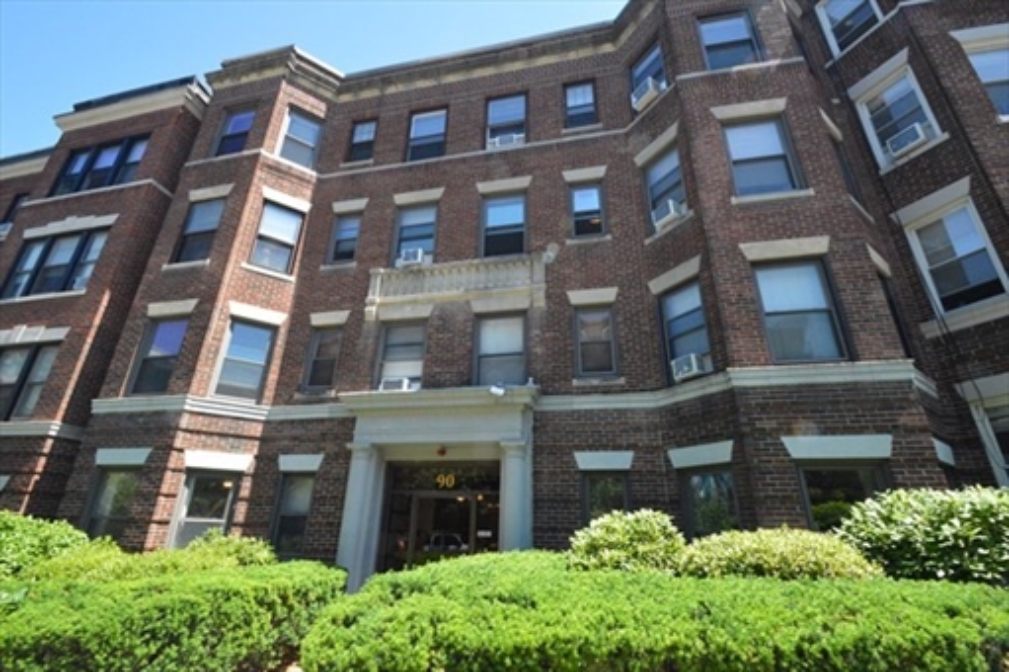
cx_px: 504
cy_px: 336
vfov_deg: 77.2
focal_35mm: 15
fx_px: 420
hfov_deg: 100.4
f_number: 13
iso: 3200
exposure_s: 1/640
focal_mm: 10
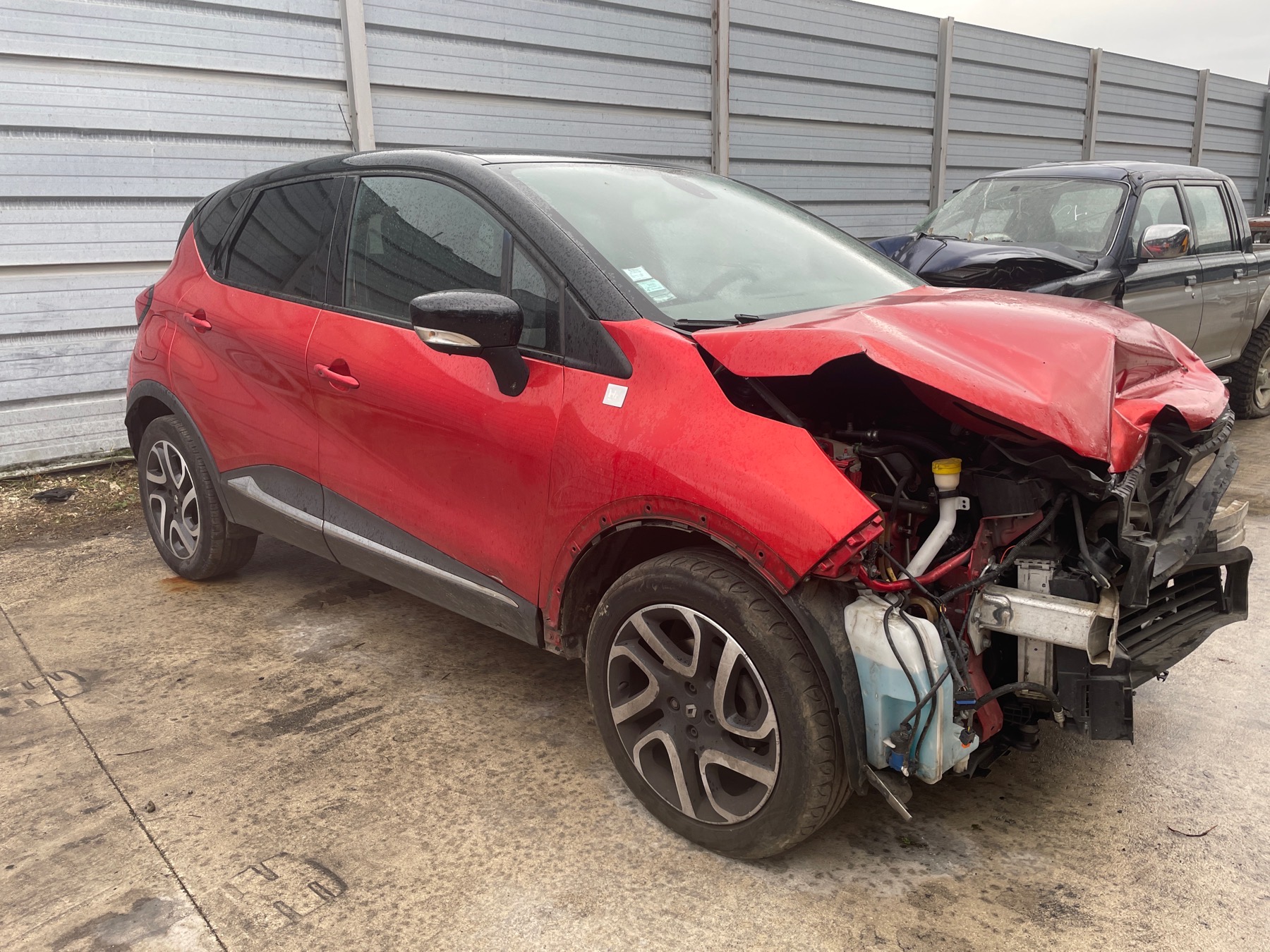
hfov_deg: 67.3
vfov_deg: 53.1
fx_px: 954
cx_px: 635
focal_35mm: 26
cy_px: 476
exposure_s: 1/121
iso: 32
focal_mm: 4.2
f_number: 1.6
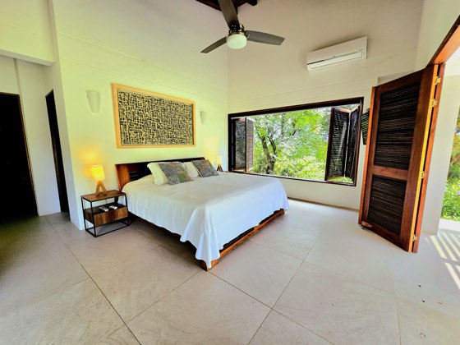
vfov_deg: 89.9
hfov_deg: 106.2
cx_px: 230
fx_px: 173
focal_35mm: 13
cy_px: 172
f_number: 2.2
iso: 50
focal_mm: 2.2
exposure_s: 1/128
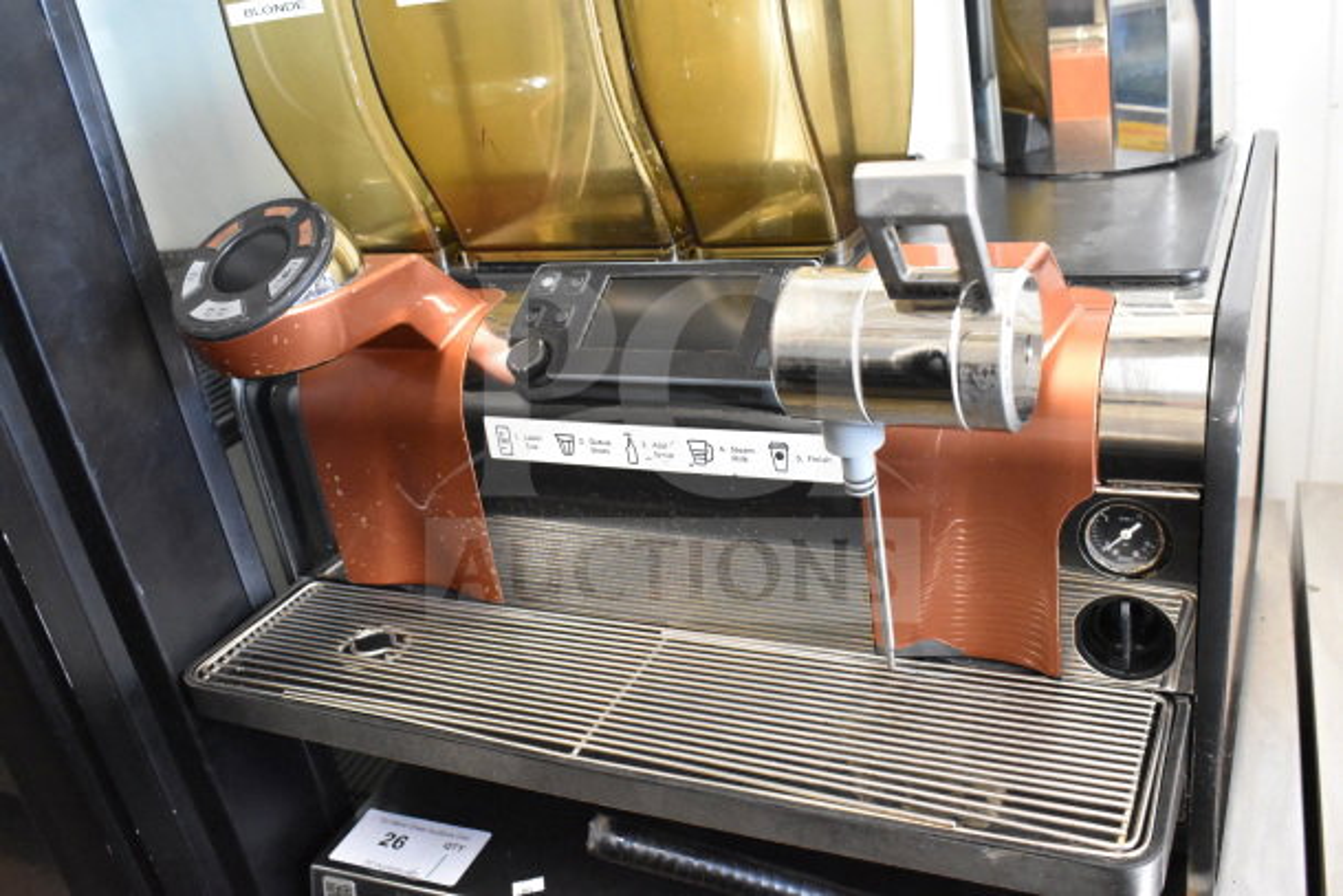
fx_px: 1231
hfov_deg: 57.2
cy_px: 448
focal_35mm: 33
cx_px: 672
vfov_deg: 40.0
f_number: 5.6
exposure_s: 1/125
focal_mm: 22
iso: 6400
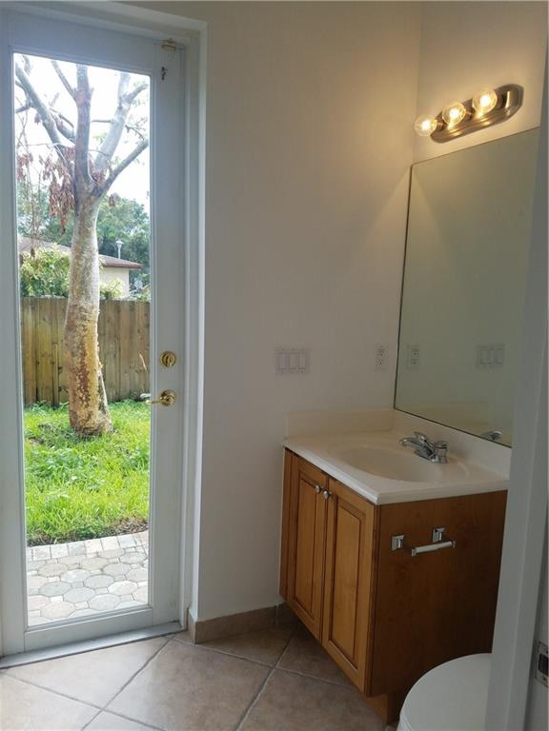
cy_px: 366
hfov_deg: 53.1
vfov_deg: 67.3
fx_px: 550
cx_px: 274
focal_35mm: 26
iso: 50
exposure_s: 1/273
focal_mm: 4.2
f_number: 1.7
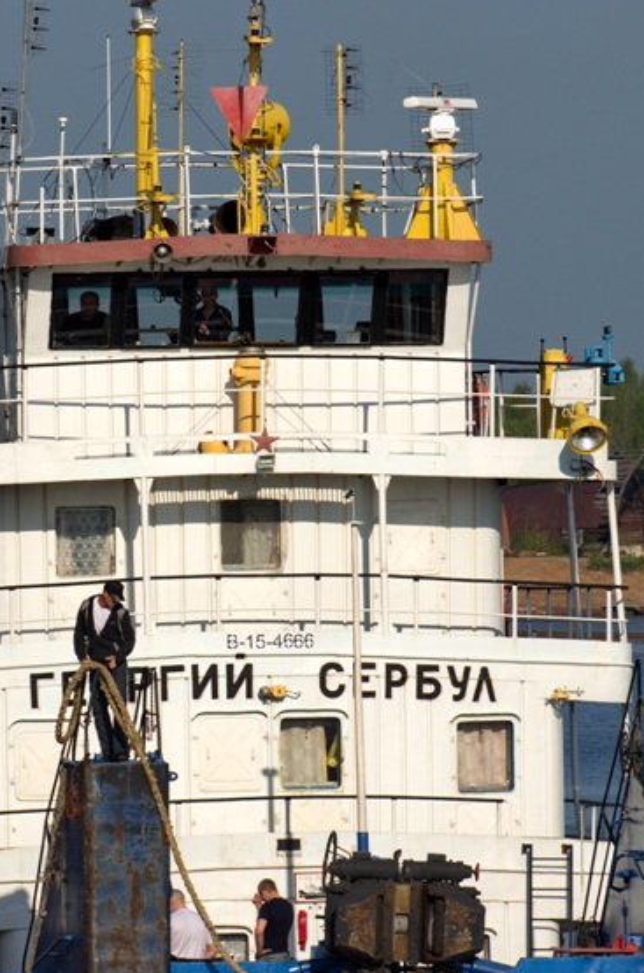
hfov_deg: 2.8
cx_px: 151
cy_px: 619
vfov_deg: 4.3
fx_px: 13115
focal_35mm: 486
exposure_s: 1/500
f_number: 8
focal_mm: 155
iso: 100
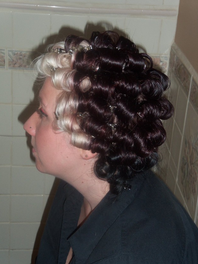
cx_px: 100
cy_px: 130
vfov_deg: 24.7
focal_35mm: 79
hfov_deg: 18.7
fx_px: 602
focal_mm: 13.7
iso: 125
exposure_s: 1/80
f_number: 5
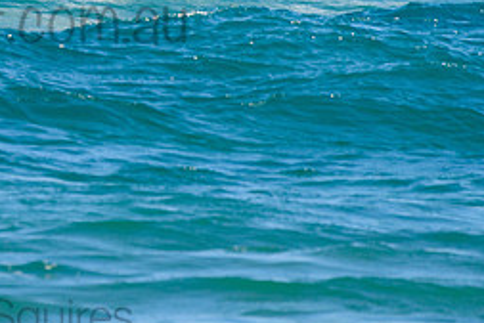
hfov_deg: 1.5
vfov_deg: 1.0
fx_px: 18913
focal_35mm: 1406
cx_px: -109
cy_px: -85
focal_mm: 500
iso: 360
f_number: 5.6
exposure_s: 1/2000
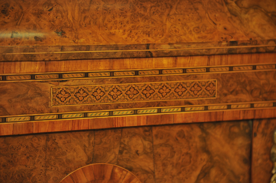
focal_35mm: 120
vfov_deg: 11.4
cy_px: 92
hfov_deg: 17.1
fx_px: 919
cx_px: 138
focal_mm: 120
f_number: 4
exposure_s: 1/60
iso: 1250
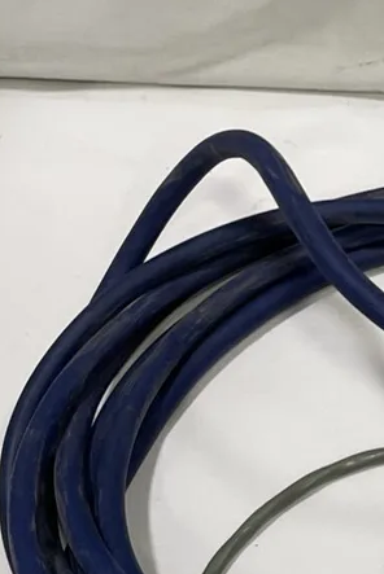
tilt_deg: -50.3
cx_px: 776
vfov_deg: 16.8
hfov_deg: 10.3
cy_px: 308
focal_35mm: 122
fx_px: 1949
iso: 80
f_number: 1.6
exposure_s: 1/60
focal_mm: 4.2
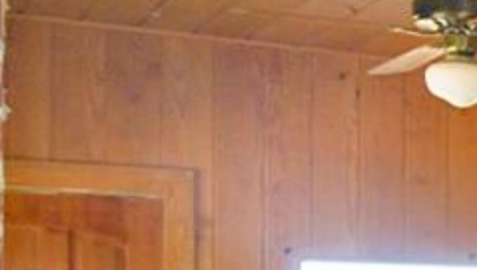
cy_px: 352
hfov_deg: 14.2
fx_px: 1329
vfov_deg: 11.3
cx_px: 1136
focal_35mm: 105
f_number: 4.5
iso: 200
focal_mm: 10
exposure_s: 1/50
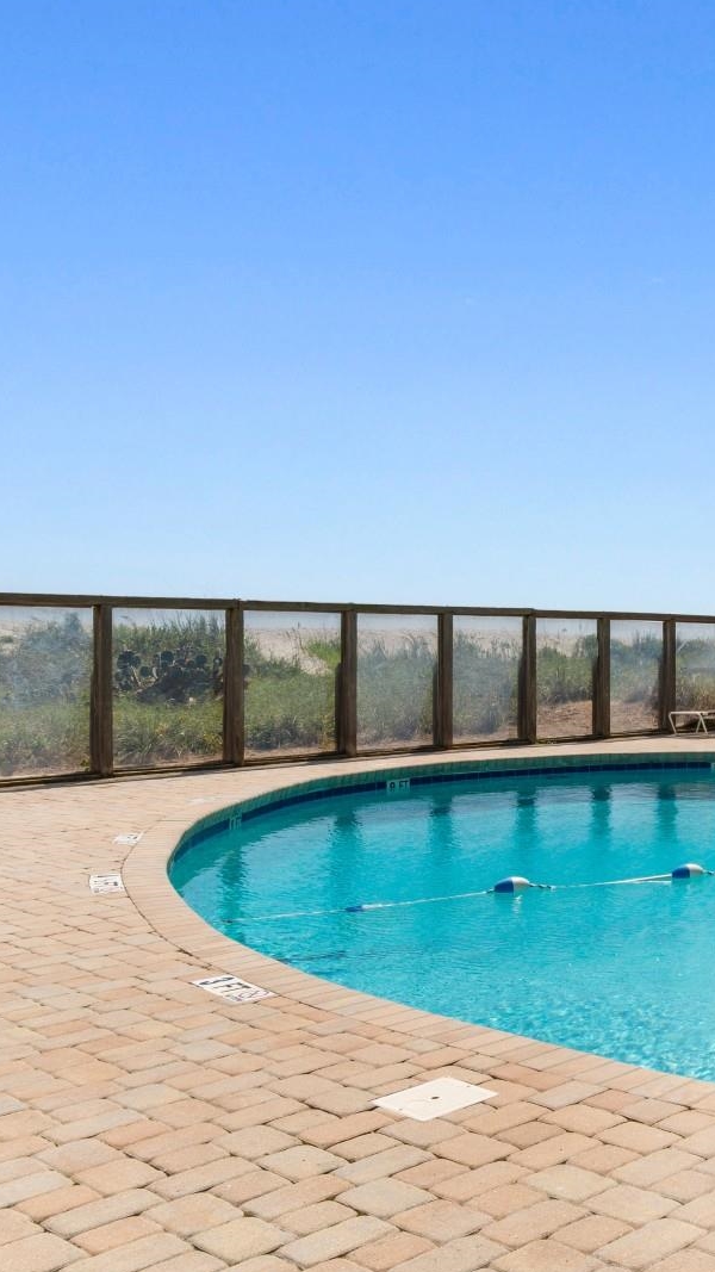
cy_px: 634
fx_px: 1180
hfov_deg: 28.1
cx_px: 921
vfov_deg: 56.6
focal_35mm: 35
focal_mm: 15
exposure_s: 1/320
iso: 100
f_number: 9
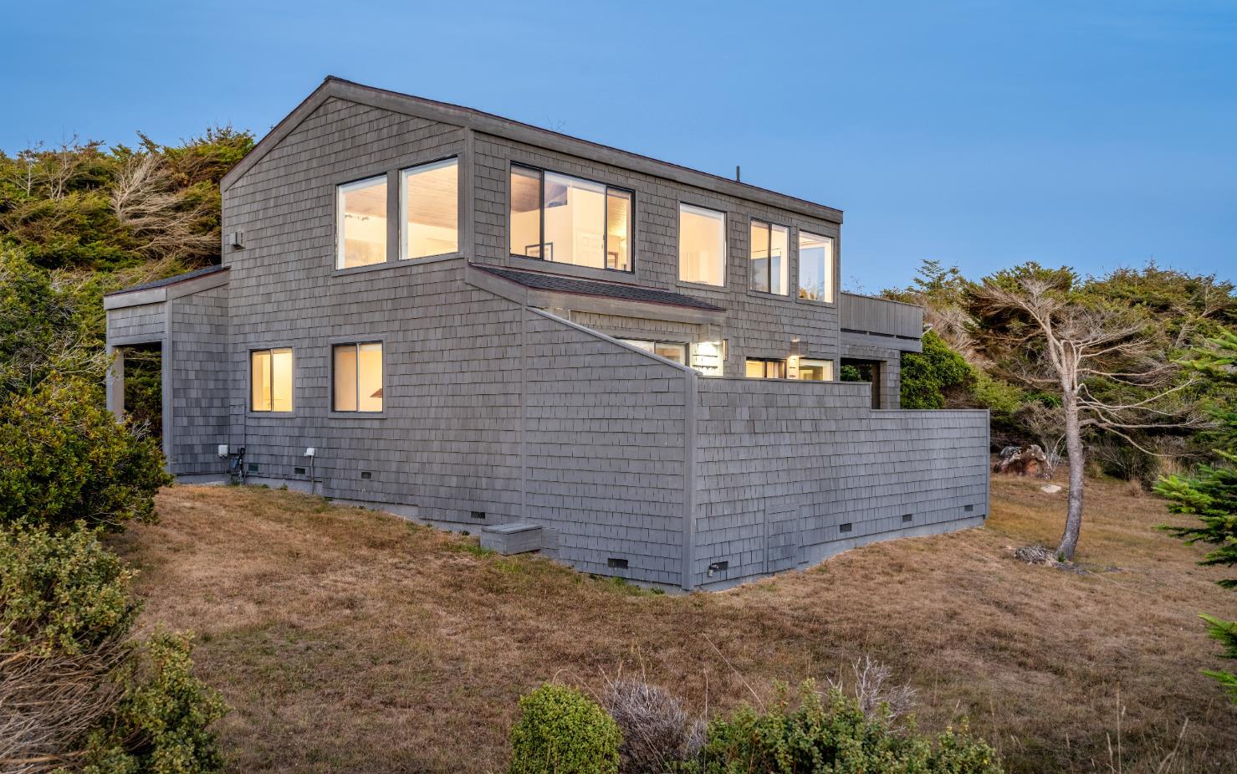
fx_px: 1045
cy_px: 417
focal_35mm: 31
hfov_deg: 61.2
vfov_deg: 40.6
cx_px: 621
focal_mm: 30
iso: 400
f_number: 8
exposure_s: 1/5
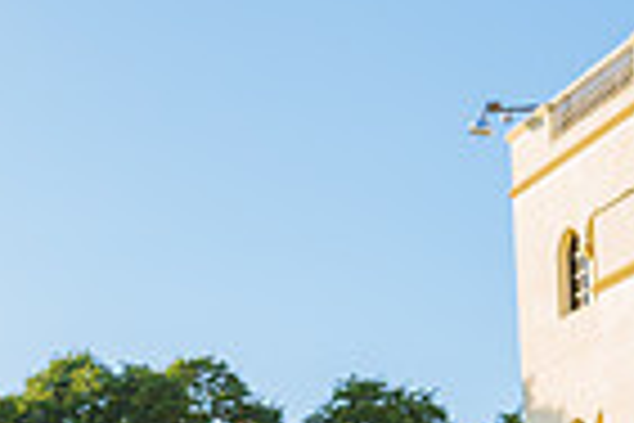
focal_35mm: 99
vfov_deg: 13.2
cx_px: 108
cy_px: 601
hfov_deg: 20.3
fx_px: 1743
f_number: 3.5
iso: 64
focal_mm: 24
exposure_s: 1/160
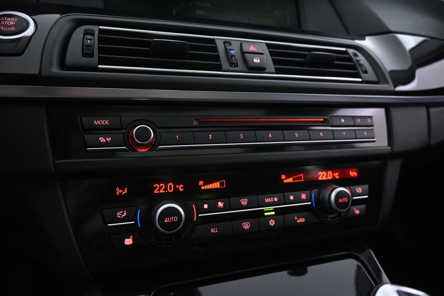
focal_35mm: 24
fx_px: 296
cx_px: 222
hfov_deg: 73.7
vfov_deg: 53.1
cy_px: 148
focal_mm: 16
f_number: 3.5
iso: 2000
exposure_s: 1/25
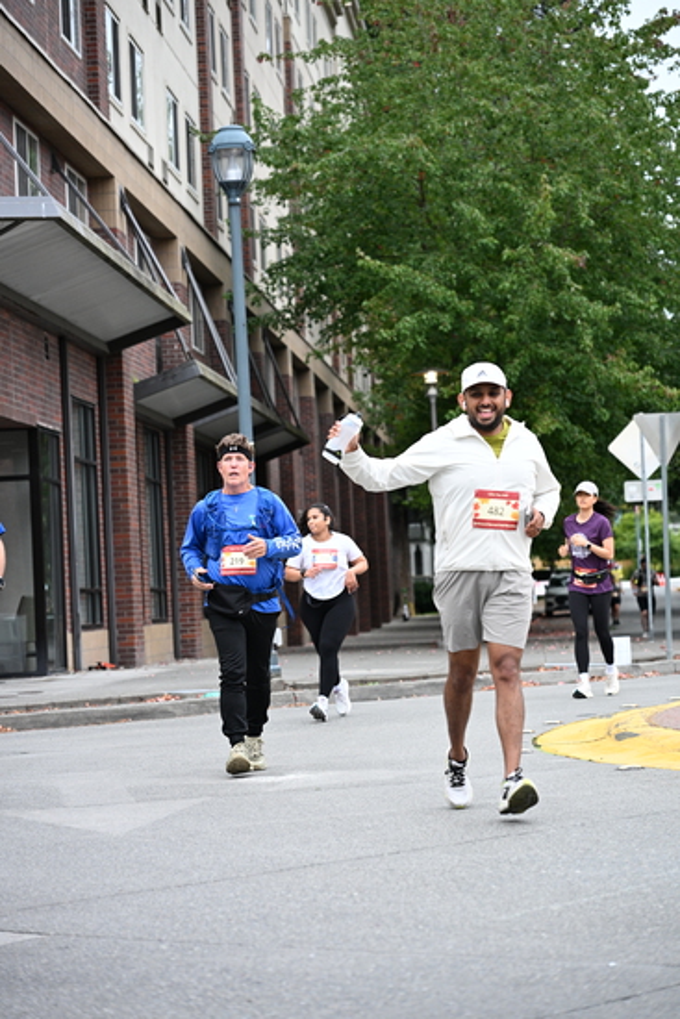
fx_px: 2633
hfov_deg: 14.7
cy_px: 510
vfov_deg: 21.9
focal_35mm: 93
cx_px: 340
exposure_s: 1/640
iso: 1600
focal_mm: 93
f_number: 4
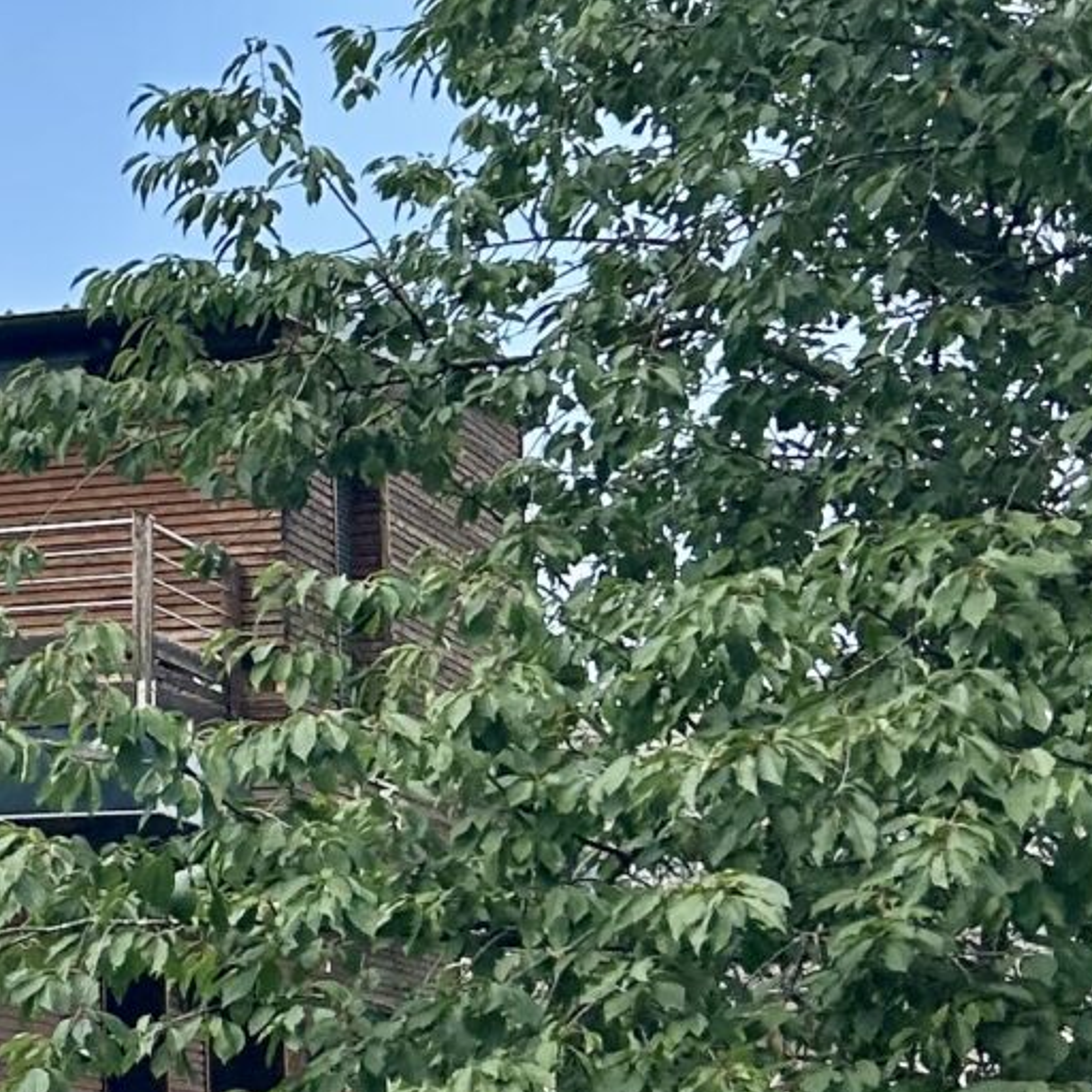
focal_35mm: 115
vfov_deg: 15.2
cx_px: -755
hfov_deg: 13.8
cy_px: 578
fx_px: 4104
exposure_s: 1/2915
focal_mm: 5.7
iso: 50
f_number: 1.5
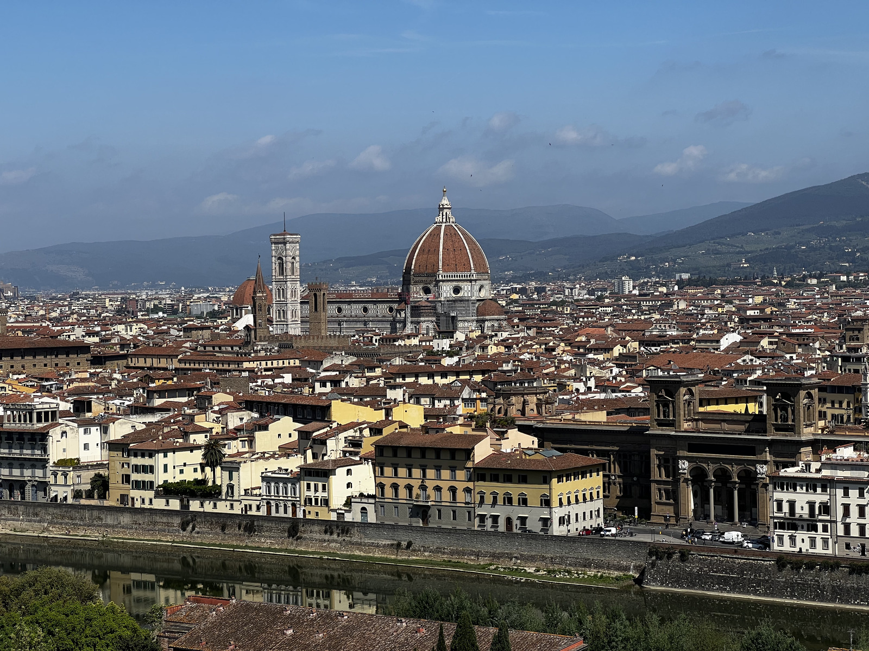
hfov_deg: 25.3
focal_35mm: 77
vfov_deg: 19.1
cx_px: 434
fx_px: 1933
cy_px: 326
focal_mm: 9
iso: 32
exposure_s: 1/1054
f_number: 2.8
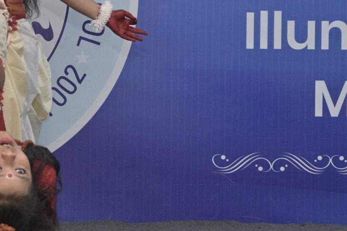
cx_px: 7
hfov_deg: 15.9
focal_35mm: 127
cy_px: 38
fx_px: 1223
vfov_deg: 10.7
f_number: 4
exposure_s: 1/250
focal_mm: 45
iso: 1250
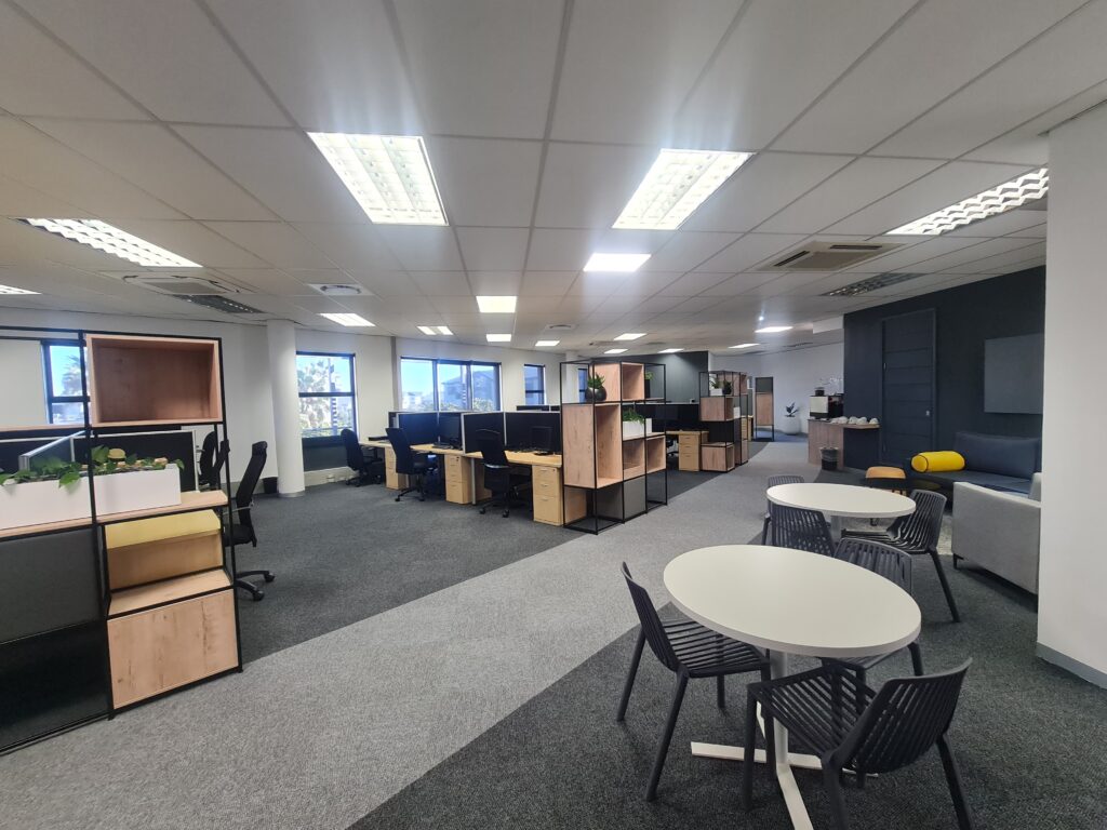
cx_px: 554
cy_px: 415
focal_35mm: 13
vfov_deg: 89.9
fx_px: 416
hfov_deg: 106.2
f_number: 2.2
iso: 250
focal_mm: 2.2
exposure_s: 1/50
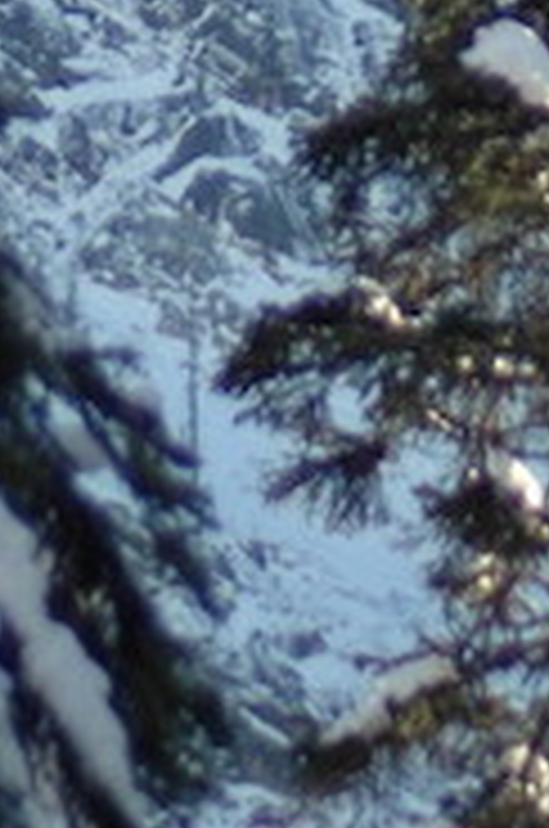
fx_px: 17151
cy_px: -992
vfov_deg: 2.7
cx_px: -54
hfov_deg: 1.8
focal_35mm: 747
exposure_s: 1/500
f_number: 4.2
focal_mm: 80
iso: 200
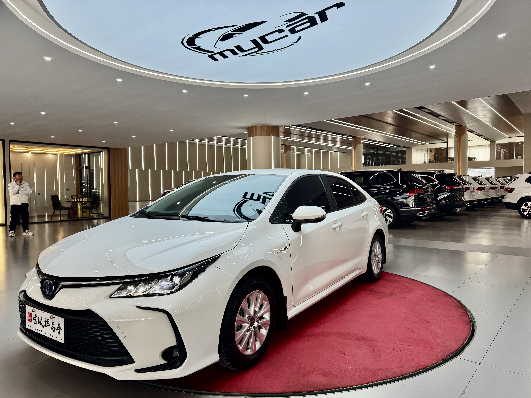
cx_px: 266
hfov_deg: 71.6
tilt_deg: -2.1
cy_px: 199
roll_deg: +0.7
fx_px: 368
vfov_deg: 56.8
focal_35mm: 24
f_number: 1.78
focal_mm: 6.76
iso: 64
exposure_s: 1/252
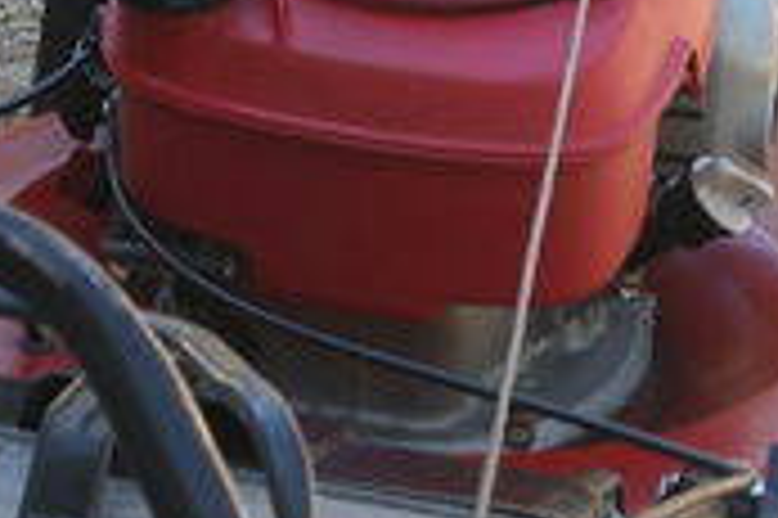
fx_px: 6561
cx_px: 247
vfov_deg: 4.5
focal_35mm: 304
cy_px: 421
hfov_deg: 6.8
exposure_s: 1/80
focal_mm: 35
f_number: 5.6
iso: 100
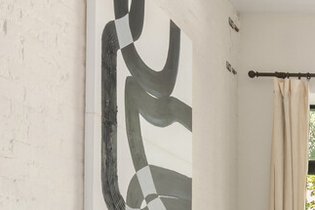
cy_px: 280
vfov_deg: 19.2
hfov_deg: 25.3
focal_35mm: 65
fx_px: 568
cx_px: 440
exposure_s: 2.5
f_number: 22
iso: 640
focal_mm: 14
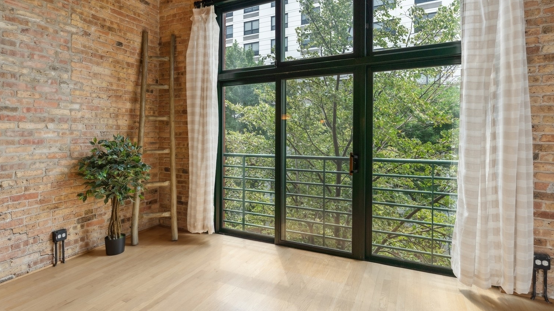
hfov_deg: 89.6
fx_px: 279
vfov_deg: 58.2
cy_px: 139
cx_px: 276
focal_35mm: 19
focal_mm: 17
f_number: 8
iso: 320
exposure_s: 1/50
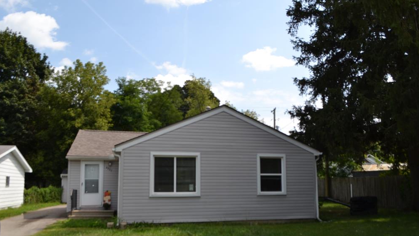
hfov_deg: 66.1
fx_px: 322
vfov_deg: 40.1
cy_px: 136
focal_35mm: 29
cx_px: 209
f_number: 8
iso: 100
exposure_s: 1/200
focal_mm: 18
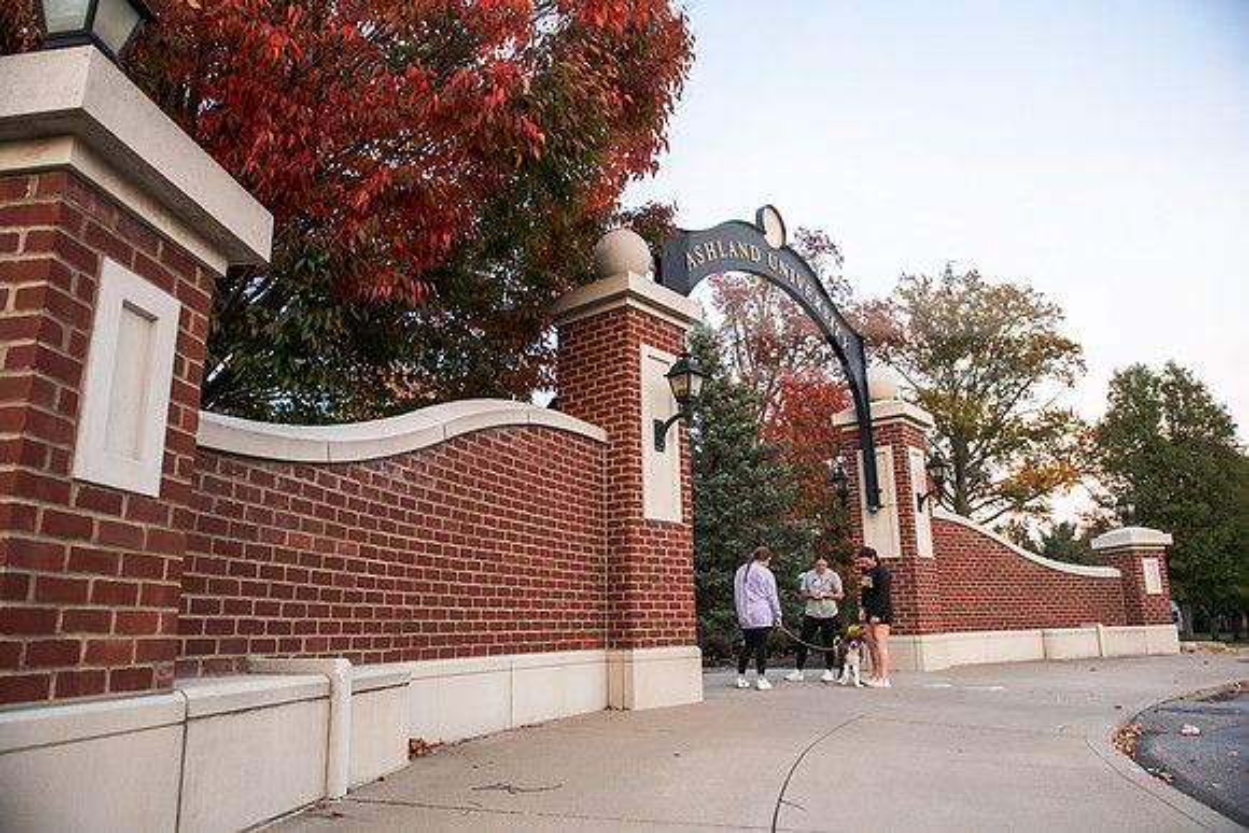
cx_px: 624
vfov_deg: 53.2
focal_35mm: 24
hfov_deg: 73.7
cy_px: 416
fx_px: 833
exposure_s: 1/200
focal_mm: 24
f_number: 4
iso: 1600
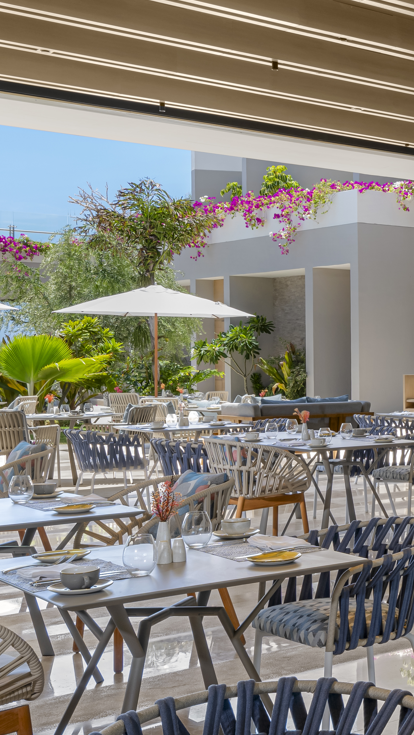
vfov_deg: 36.6
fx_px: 1112
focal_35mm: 57
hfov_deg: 17.6
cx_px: 718
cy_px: 381
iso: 100
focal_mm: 20
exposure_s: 1/30
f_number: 11
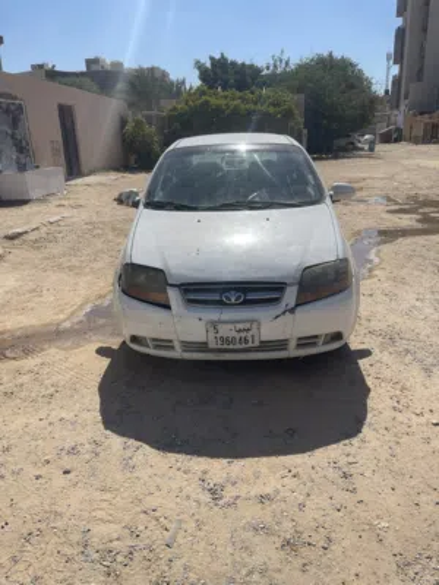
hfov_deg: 54.9
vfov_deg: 69.4
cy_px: 292
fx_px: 423
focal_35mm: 25
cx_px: 220
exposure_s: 1/6993
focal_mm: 5.1
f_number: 1.6
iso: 32
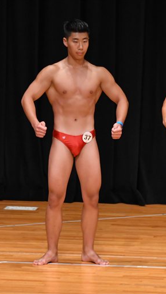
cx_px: 63
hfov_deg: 2.8
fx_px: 3338
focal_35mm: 427
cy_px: 147
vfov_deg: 5.1
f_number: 5.6
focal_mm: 180
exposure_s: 1/400
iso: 4000
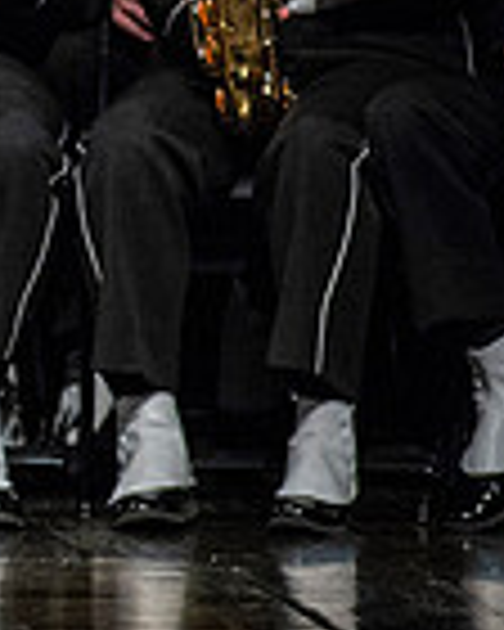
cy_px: -148
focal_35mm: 1169
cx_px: -747
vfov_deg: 1.7
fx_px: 21797
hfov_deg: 1.3
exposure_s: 1/400
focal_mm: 300
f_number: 5.6
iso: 5000
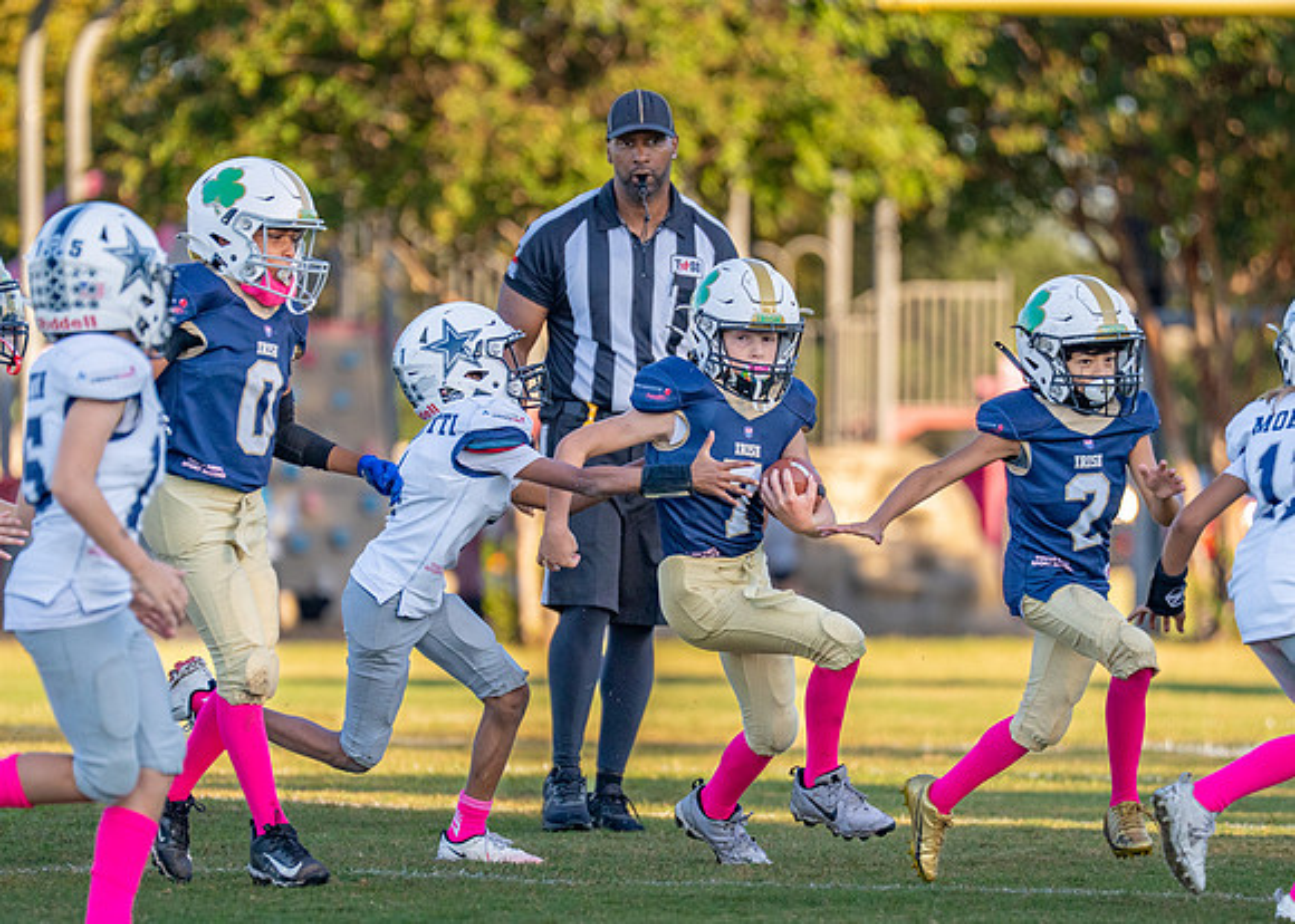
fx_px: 12897
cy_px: 588
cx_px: 611
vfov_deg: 4.1
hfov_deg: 5.7
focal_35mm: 351
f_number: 2.8
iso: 400
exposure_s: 1/2500
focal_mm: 200
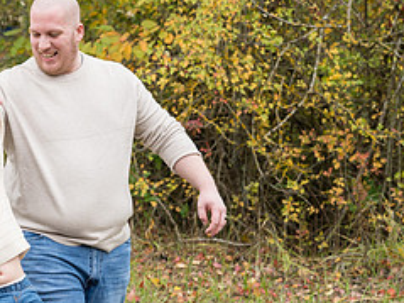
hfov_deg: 13.3
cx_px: 57
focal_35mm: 147
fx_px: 1715
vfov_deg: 10.1
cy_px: 103
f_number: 4
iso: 320
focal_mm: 54
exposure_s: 1/400
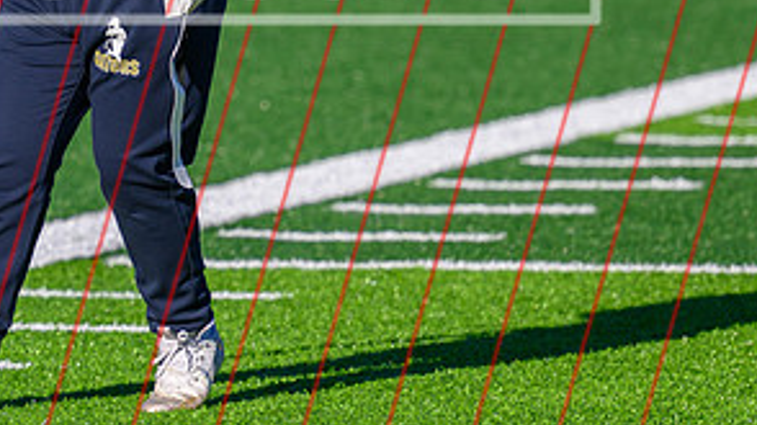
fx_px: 10051
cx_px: 41
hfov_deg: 4.3
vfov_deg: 2.4
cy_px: 253
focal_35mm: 501
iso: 72
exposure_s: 1/1250
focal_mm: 130
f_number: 2.8
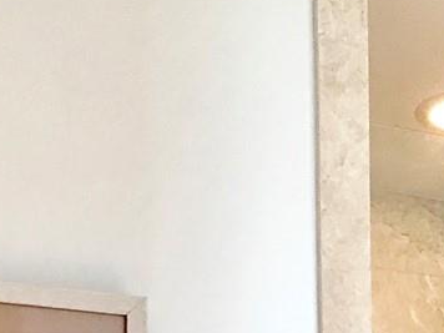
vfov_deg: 11.1
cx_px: 382
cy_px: 570
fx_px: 1616
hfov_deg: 15.5
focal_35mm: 126
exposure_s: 1/17
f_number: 1.8
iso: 40
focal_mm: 3.99
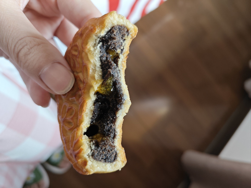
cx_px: 126
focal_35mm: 23
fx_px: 167
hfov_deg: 73.9
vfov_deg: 58.9
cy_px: 94
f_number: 1.8
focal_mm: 5.43
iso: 200
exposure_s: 1/57.5
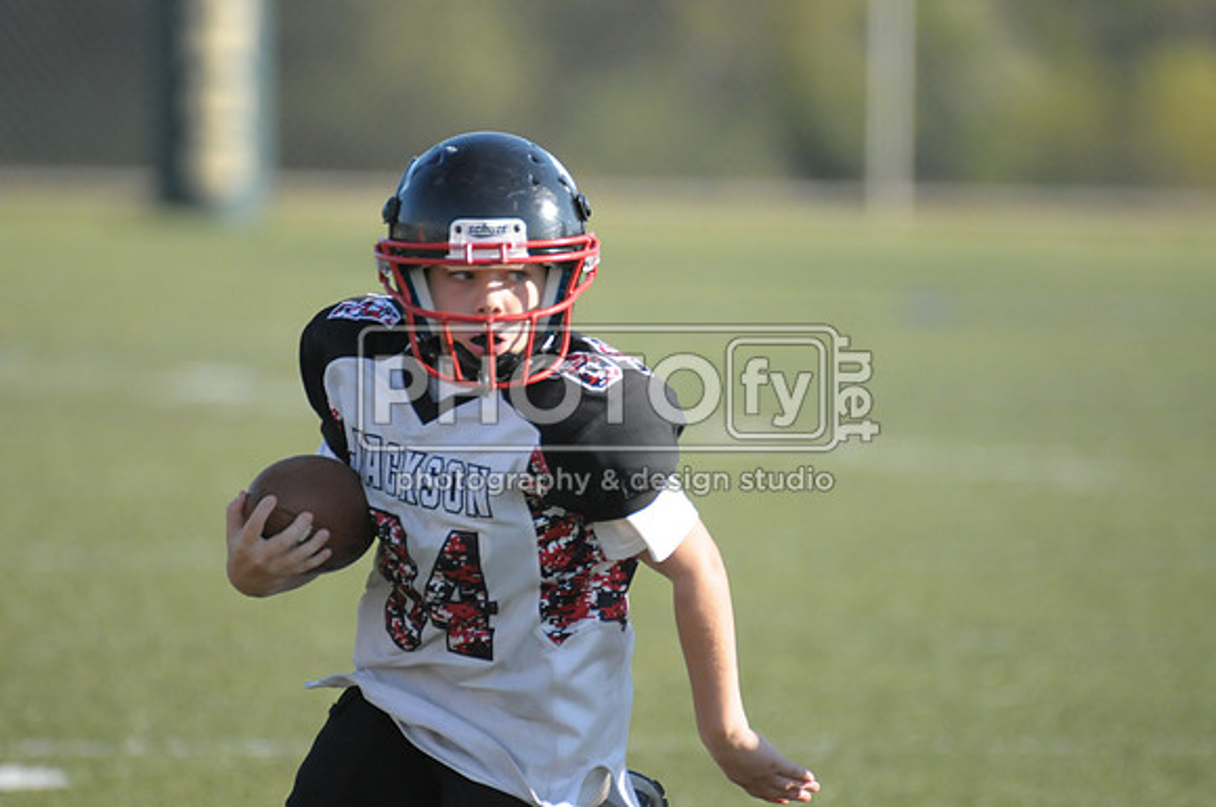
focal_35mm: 570
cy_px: 404
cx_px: 608
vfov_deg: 2.4
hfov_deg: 3.6
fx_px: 19226
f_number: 4
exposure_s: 1/4000
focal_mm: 380
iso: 1600
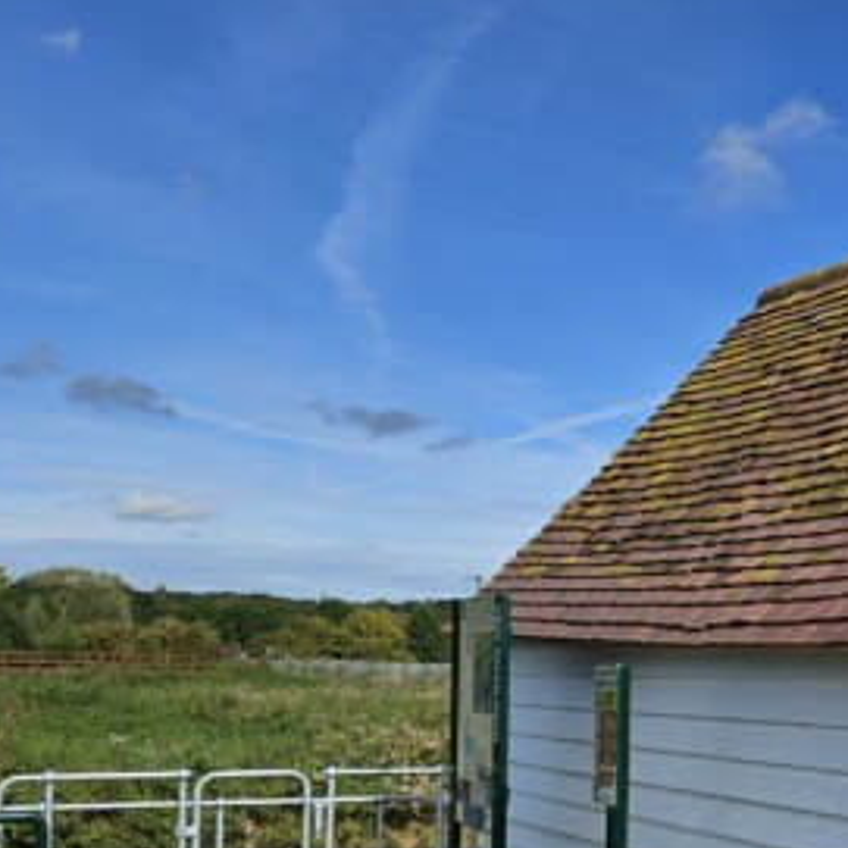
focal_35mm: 50
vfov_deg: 33.1
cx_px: 809
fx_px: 1386
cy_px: 670
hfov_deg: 31.9
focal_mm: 5.4
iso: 25
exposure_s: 1/4604
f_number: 1.8
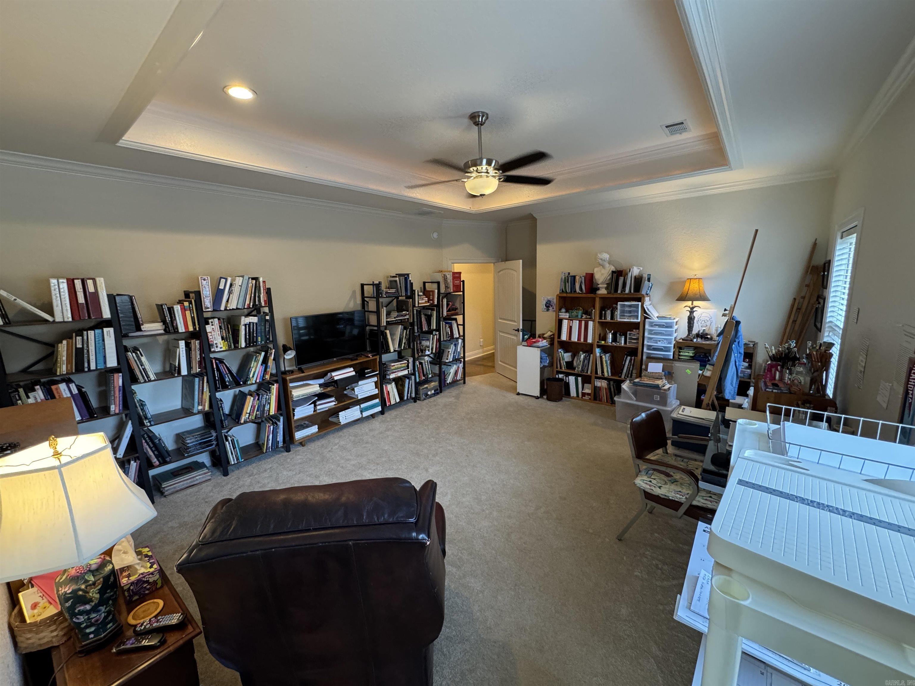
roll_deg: +1.7
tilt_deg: -8.9
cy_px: 343
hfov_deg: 102.1
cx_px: 458
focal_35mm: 14
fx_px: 370
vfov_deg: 85.7
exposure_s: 1/60
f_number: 2.2
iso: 320
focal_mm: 2.22
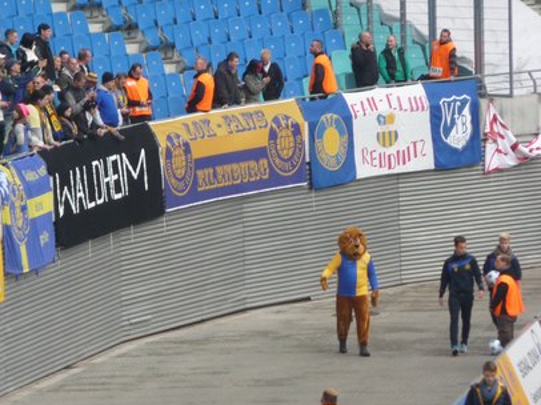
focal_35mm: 368
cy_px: 163
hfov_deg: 5.4
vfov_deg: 4.0
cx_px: 195
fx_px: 5748
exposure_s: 1/60
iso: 125
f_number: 4.9
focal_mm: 47
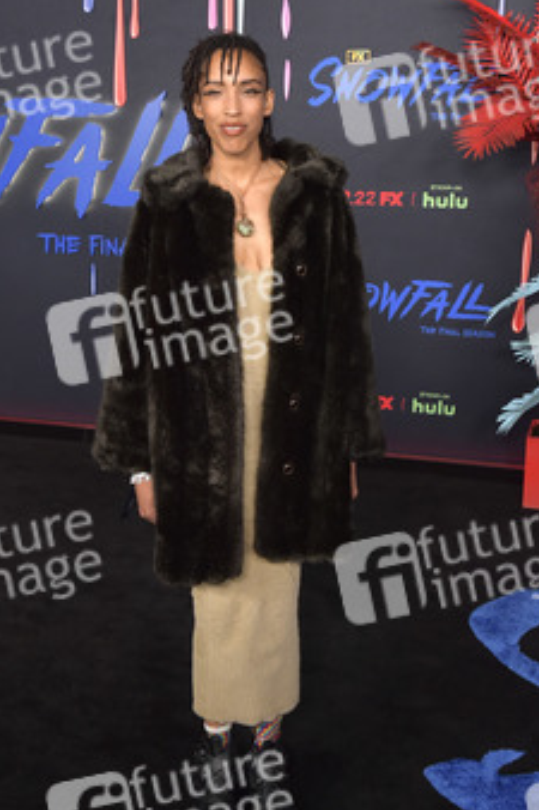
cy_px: 448
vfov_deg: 43.6
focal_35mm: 45
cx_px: 241
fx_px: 1012
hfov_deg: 29.8
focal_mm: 38
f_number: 6.3
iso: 2000
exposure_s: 1/250
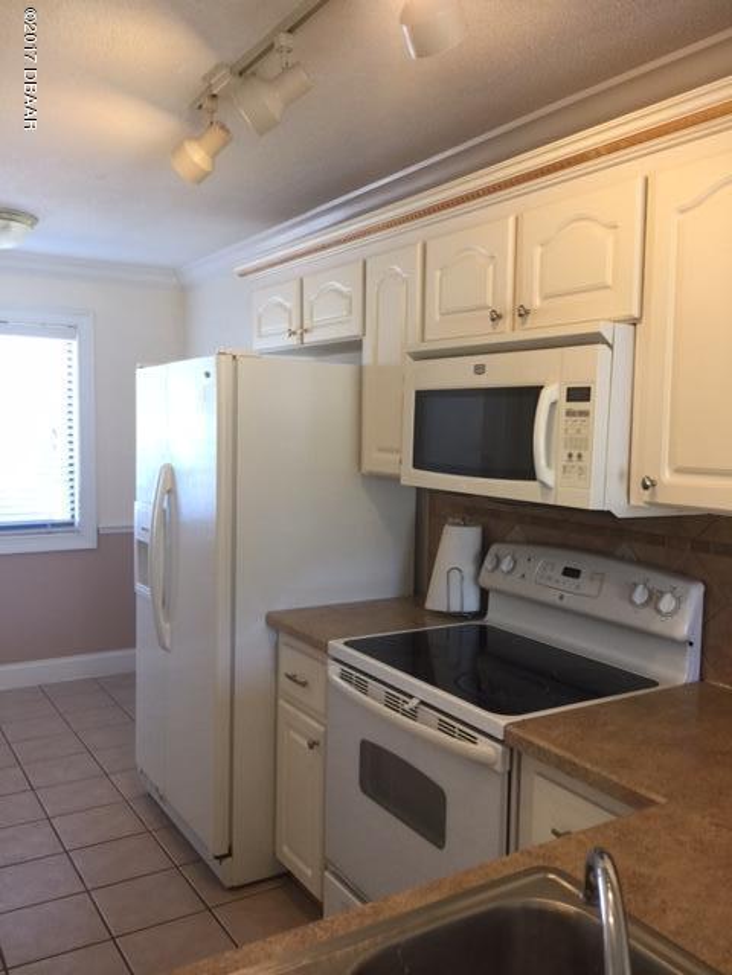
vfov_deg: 61.7
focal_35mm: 29
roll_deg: -1.7
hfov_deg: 48.2
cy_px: 488
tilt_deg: -1.7
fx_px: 818
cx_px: 366
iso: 50
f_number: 2.2
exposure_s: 1/30
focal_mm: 4.15
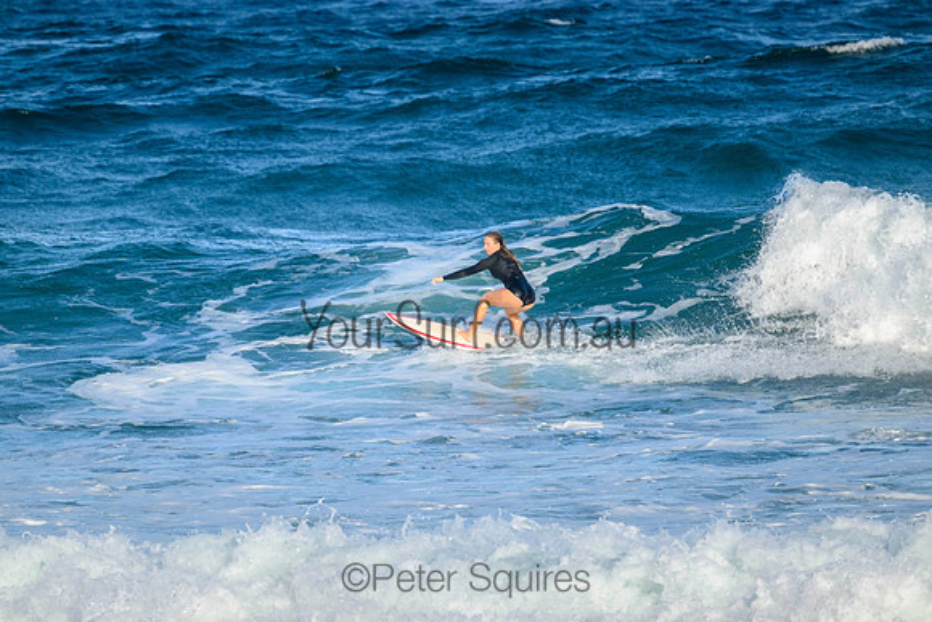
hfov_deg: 2.6
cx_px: 466
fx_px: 20715
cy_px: 311
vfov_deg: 1.7
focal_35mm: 800
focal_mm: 800
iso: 1800
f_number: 11
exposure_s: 1/1600
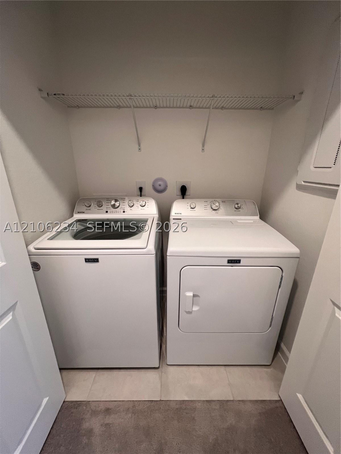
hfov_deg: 89.9
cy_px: 227
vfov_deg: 106.2
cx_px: 170
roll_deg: +0.1
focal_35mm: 13
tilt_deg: -17.4
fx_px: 171
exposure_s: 1/60
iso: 200
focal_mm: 1.57
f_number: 1.8
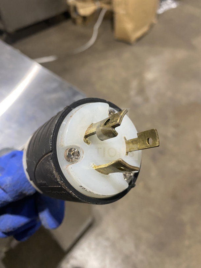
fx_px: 194
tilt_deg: -51.9
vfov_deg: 69.4
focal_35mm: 25
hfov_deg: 54.9
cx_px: 100
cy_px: 134
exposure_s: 1/60
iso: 250
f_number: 1.8
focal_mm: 4.25
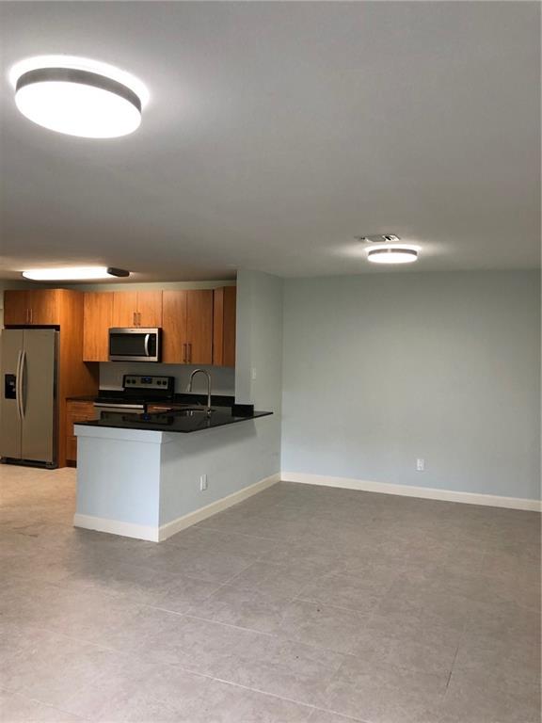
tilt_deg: +0.1
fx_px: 585
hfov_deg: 49.7
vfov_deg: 63.4
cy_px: 362
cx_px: 271
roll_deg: -1.2
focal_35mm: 28
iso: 40
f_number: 1.8
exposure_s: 1/30
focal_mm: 4
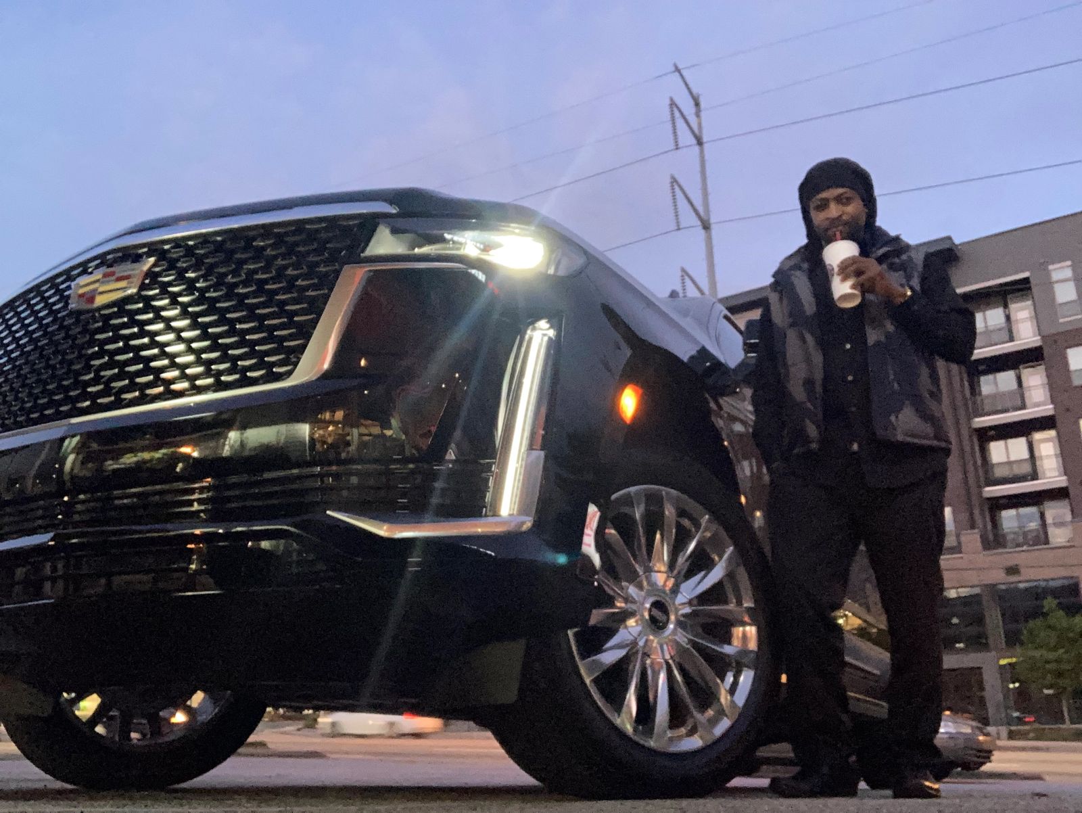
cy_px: 406
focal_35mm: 32
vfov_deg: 44.2
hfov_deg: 56.8
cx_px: 541
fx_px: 1001
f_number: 2.2
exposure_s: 1/24
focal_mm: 2.87
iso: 250
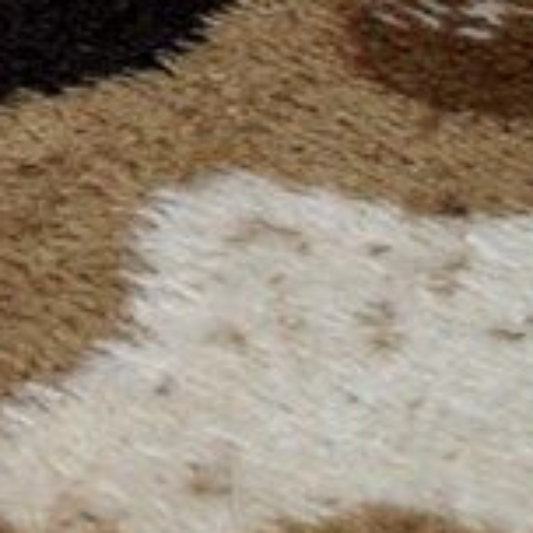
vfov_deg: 6.9
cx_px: -480
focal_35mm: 251
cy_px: -161
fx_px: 4372
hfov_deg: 6.8
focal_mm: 24
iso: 400
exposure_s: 1/15
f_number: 6.3
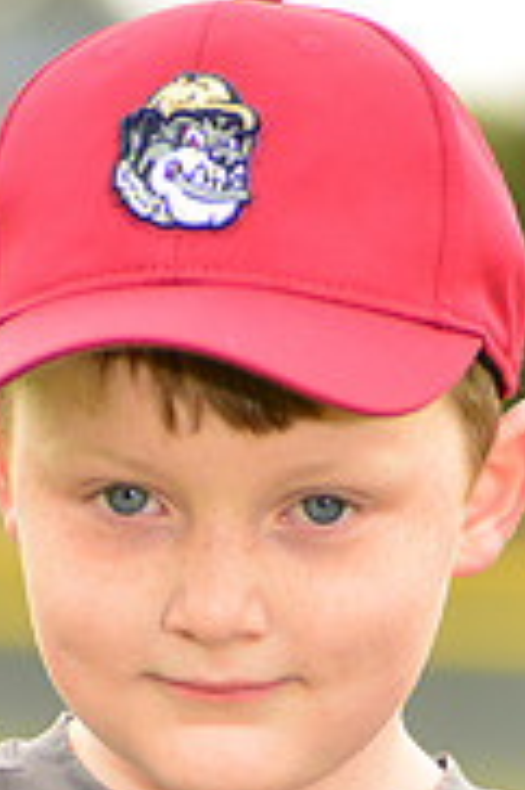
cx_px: 258
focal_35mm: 638
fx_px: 13982
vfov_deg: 3.2
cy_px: 933
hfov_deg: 2.2
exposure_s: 1/250
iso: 160
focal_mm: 200
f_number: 5
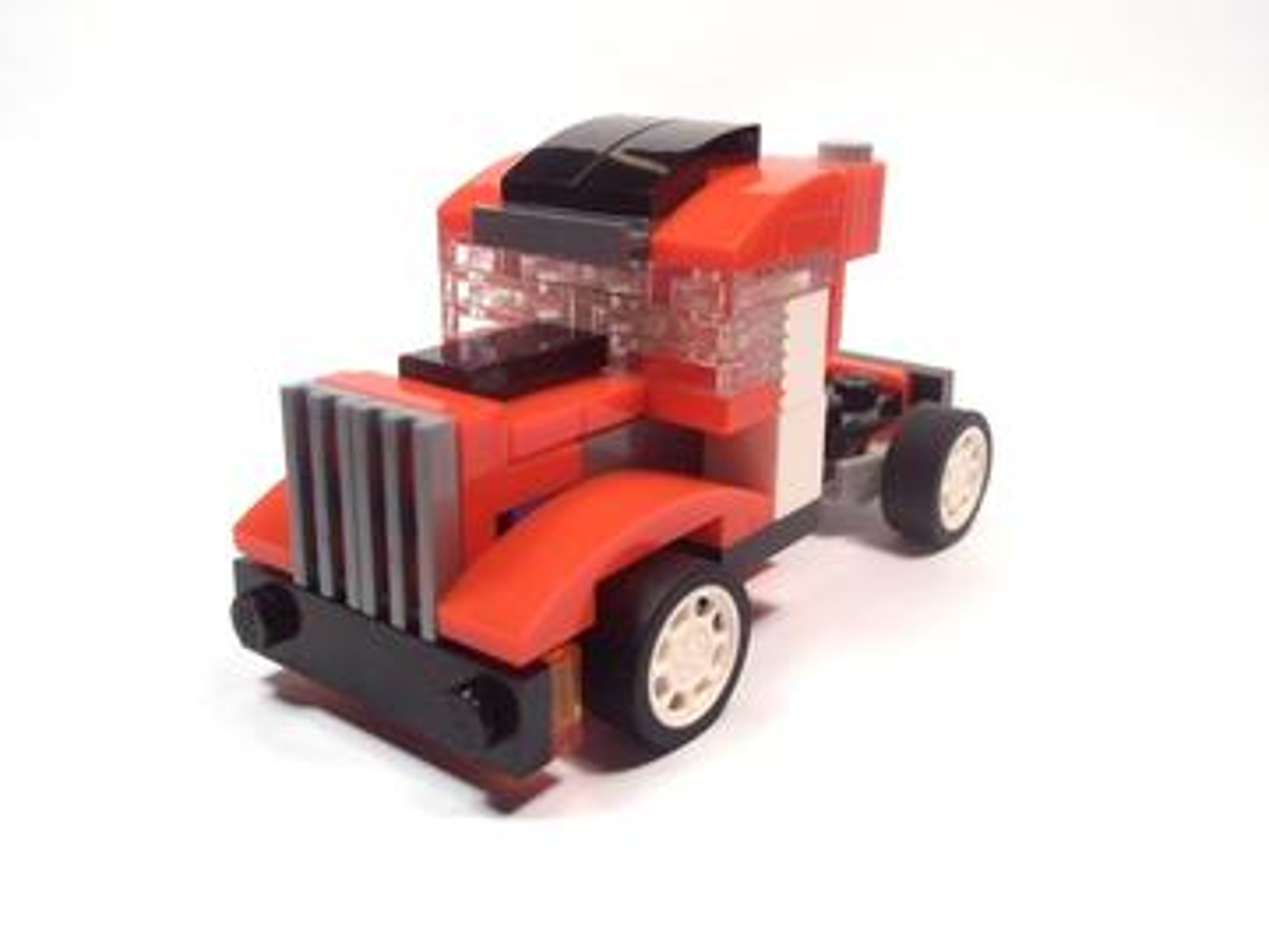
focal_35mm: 37
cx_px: 634
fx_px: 1356
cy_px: 476
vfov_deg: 38.7
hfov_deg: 50.1
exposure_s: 1/40
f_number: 3.9
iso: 80
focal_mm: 6.61
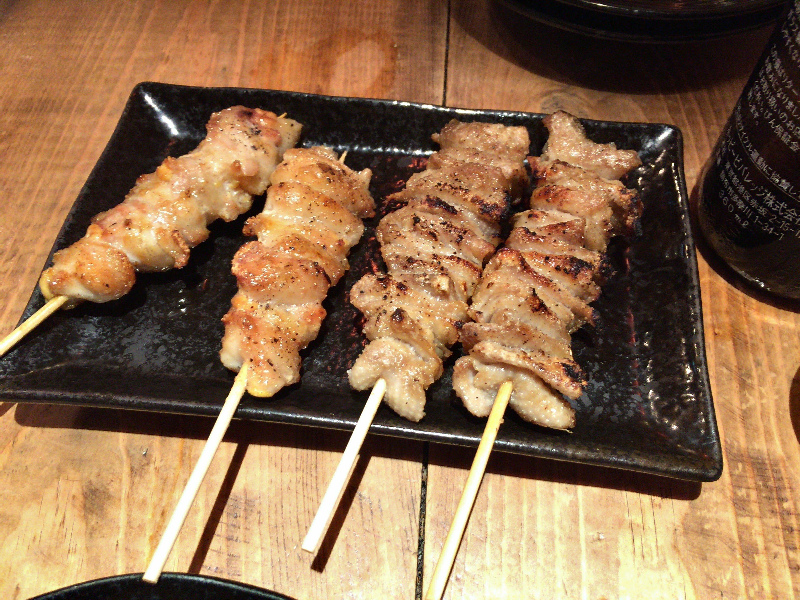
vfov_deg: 48.2
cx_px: 400
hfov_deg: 61.7
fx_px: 670
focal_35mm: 29
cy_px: 300
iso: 200
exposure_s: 1/30
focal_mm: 4.15
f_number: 2.2
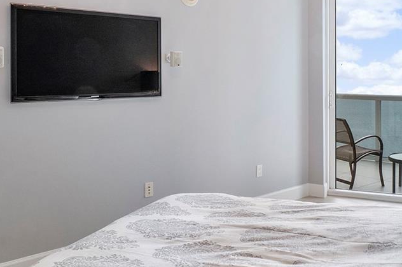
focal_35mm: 38
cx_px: 282
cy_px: 77
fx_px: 424
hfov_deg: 49.4
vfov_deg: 34.5
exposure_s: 1/25
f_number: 11
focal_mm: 10
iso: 250
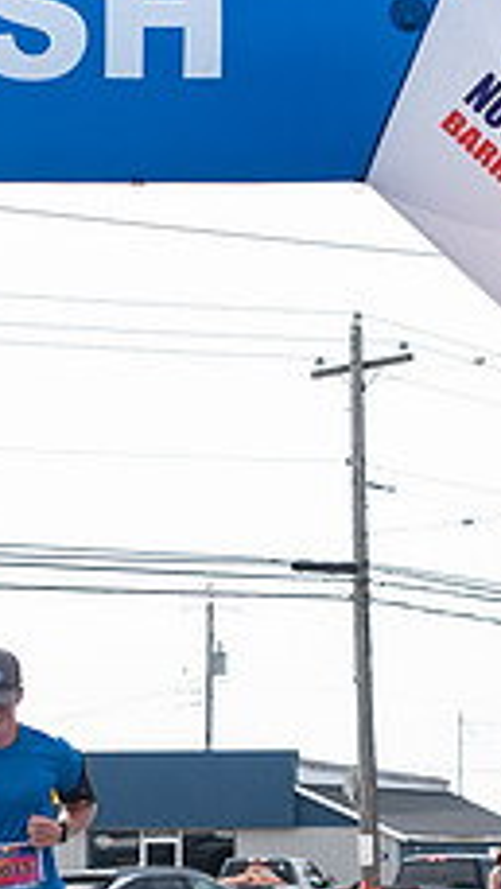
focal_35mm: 158
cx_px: 4
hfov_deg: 7.7
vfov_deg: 13.6
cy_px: 627
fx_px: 3727
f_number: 4
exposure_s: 1/3200
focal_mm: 48
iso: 800
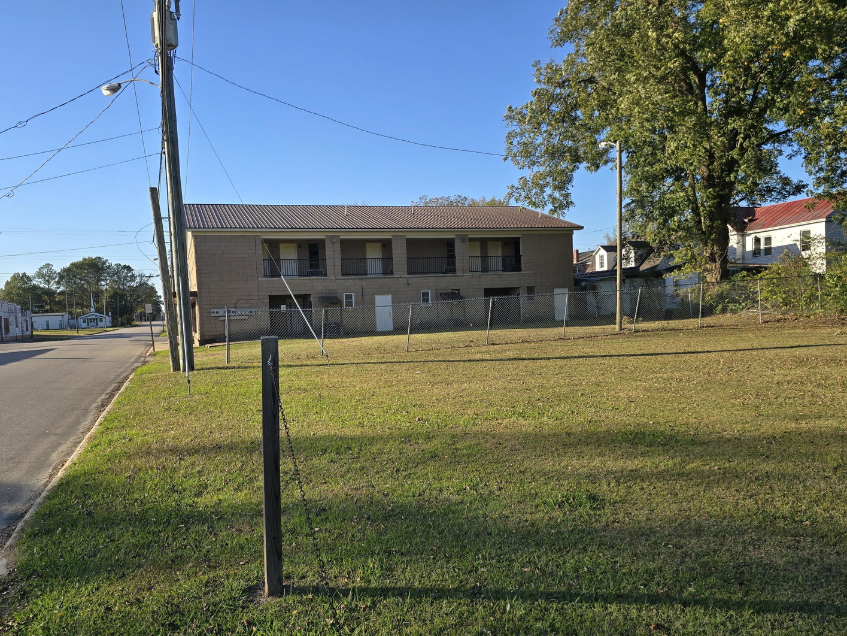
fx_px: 636
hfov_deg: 67.1
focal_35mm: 26
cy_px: 349
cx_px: 380
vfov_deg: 53.0
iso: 12
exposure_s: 1/411
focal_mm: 6.3
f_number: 1.7
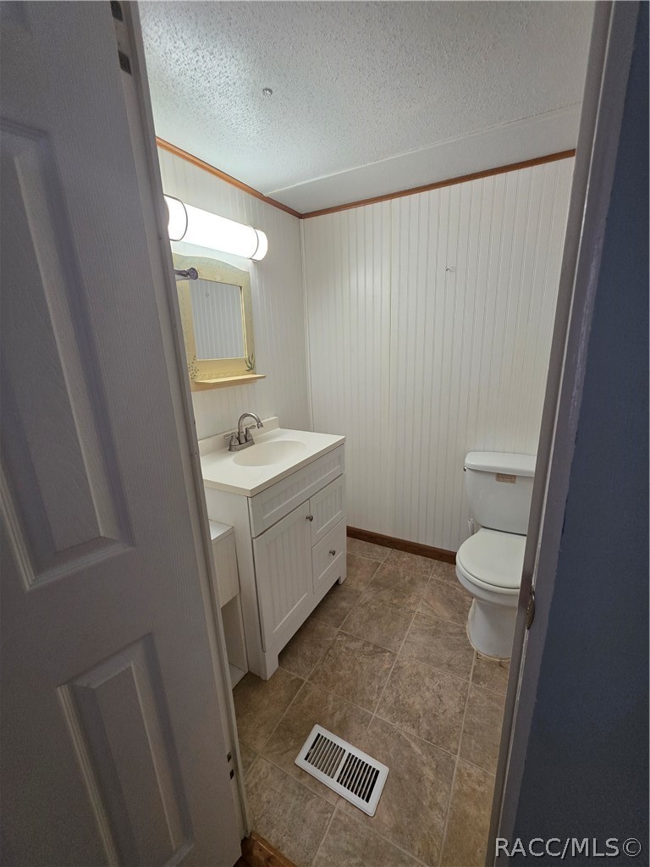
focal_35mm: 13
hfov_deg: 89.9
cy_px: 434
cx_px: 325
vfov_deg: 106.2
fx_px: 325
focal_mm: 2.2
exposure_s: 1/120
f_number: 1.9
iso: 125
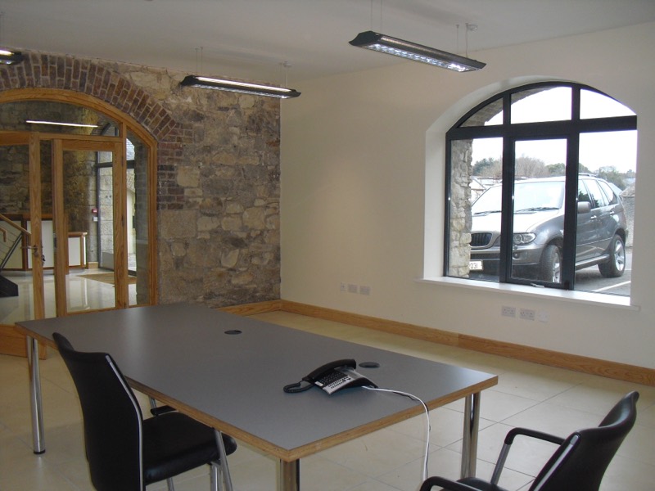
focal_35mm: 36
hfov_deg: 51.4
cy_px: 246
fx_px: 681
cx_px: 328
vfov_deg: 39.7
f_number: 3.1
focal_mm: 6.3
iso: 200
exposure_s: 1/100
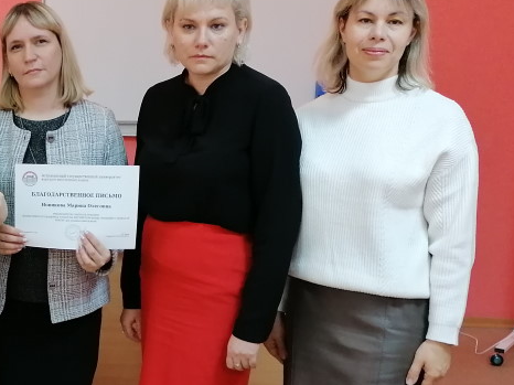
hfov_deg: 31.1
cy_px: 203
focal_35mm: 58
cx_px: 13
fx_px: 861
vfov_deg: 25.2
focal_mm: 4.75
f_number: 1.8
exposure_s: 1/33.3
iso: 250
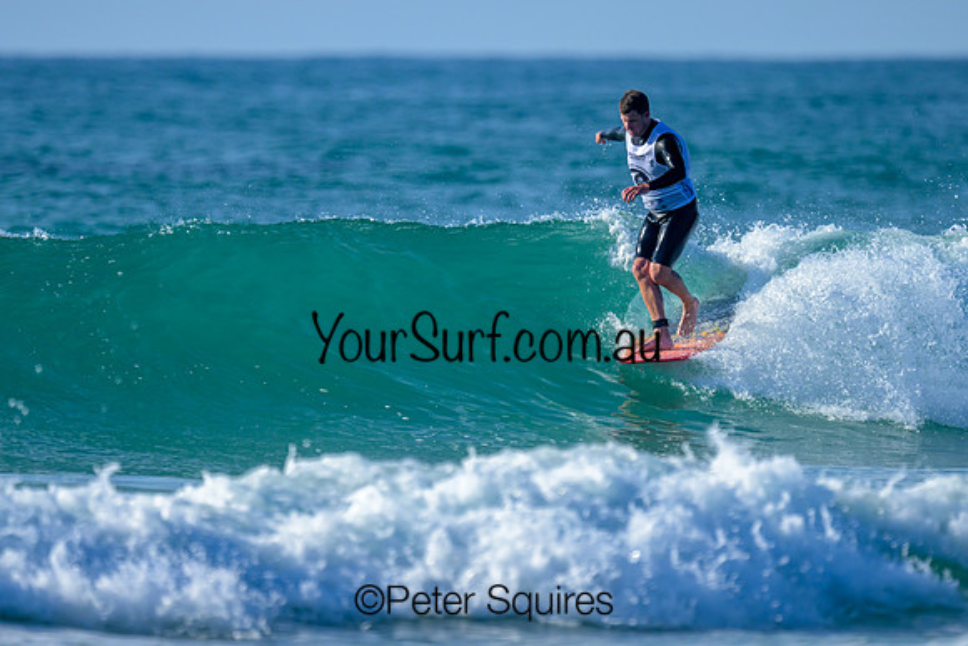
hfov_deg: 1.9
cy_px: 265
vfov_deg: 1.3
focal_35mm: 1100
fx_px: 29583
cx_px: 509
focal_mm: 800
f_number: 6.3
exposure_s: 1/2000
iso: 280
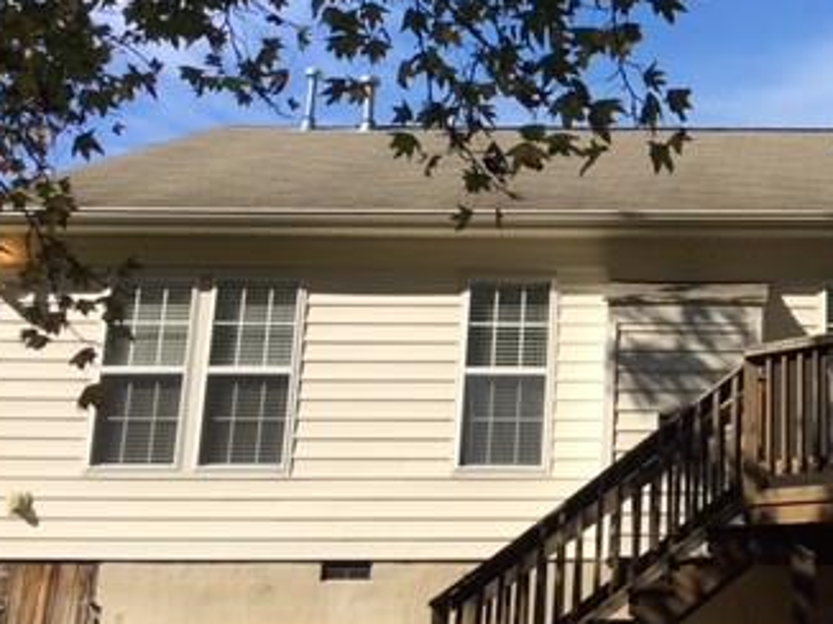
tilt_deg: +15.4
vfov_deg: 25.6
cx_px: 782
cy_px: 279
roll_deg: -0.5
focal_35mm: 57
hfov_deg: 31.8
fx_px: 1371
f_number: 2.2
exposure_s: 1/1637
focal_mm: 4.15
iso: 25
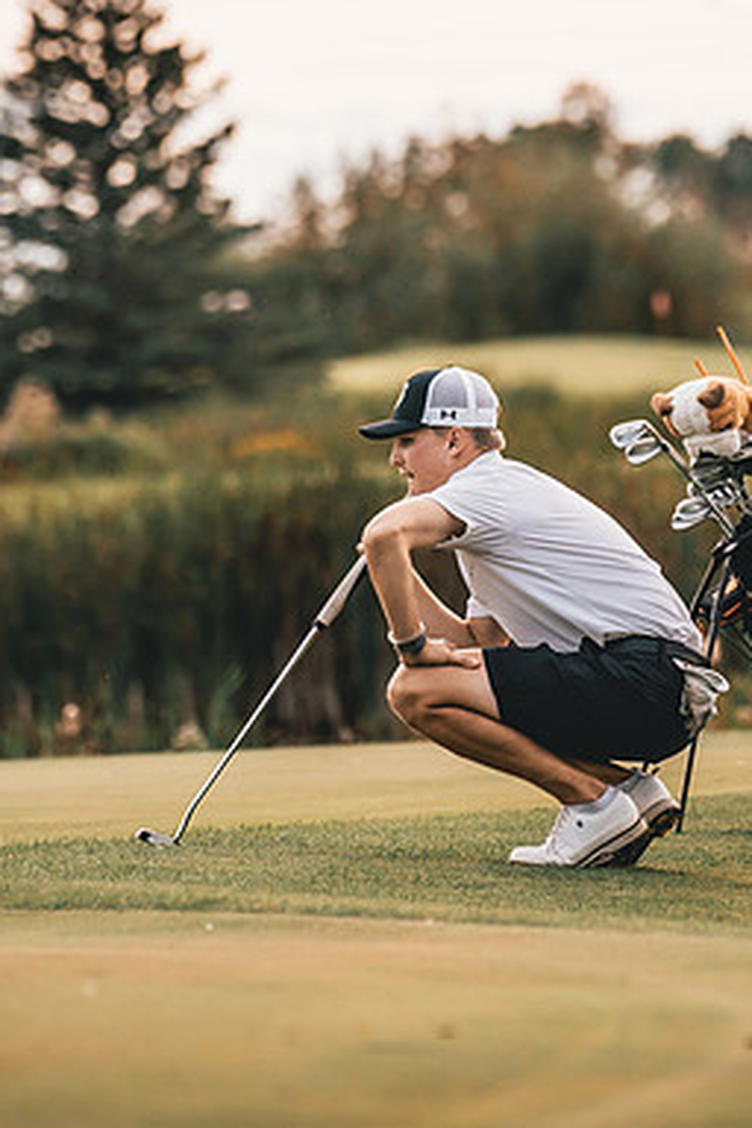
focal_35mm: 299
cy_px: 565
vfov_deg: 6.9
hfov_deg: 4.6
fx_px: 9368
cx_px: 438
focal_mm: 132
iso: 400
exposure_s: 1/4000
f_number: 2.8
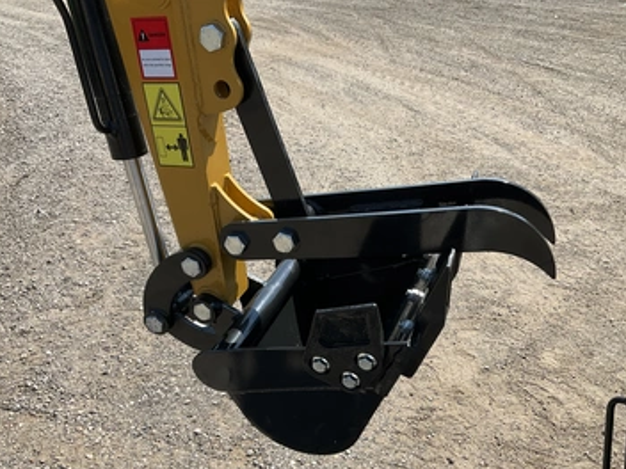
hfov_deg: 55.4
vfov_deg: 42.9
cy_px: 263
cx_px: 315
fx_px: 597
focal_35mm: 33
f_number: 1.8
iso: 25
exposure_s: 1/1121
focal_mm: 3
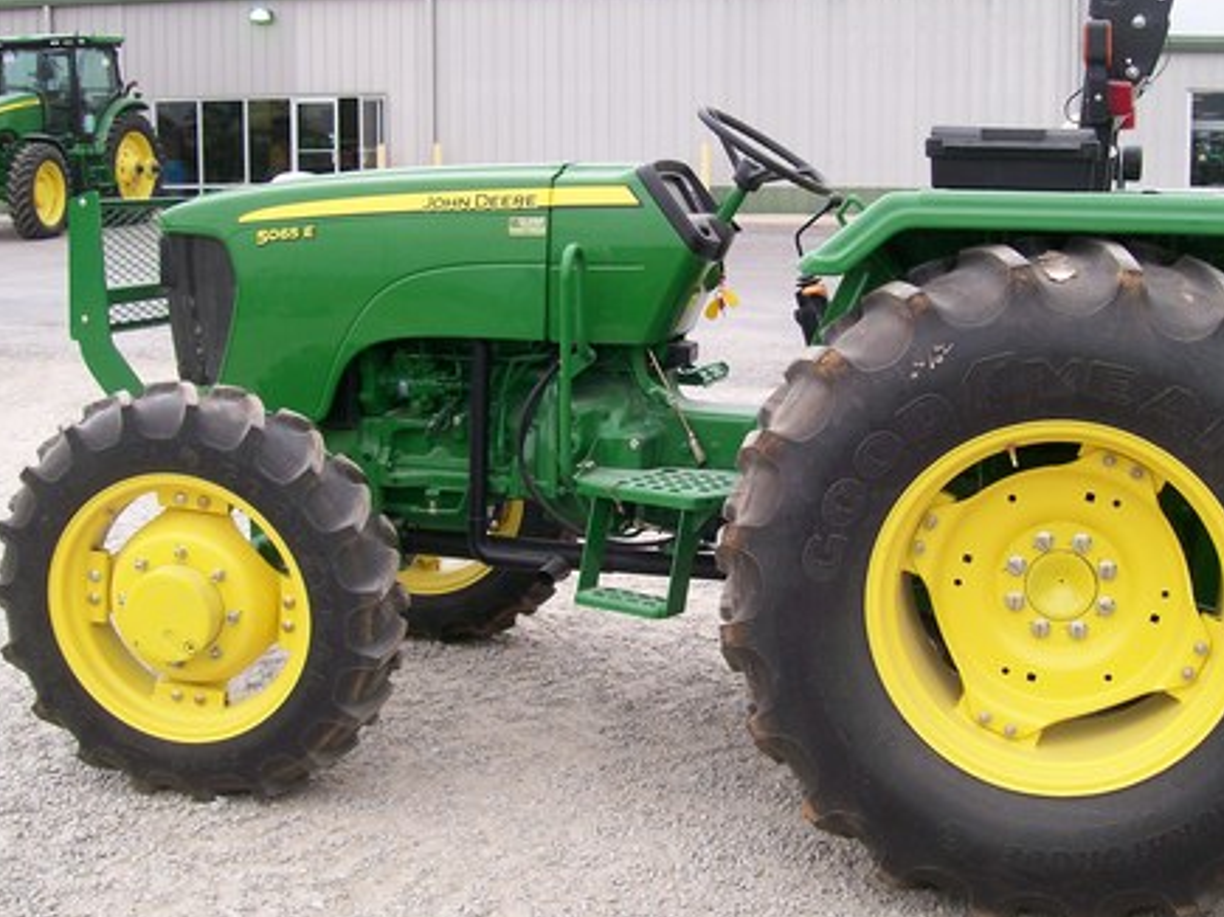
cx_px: 712
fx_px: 1591
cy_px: 419
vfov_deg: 32.1
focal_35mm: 45
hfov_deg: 42.0
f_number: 2.7
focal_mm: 6
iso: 80
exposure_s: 1/182
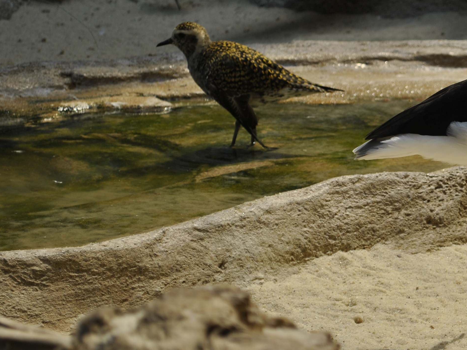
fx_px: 2199
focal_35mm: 163
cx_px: 454
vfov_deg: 9.1
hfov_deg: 12.0
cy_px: 114
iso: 100
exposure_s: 1/320
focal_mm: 55
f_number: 5.6
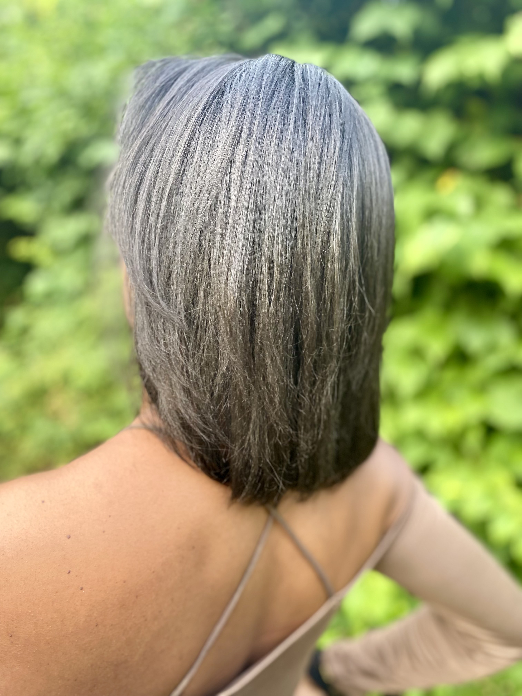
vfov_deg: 67.3
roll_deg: -6.4
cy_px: 348
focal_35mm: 26
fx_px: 523
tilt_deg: -9.3
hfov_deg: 53.1
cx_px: 261
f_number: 1.8
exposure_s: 1/86
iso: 125
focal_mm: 4.25
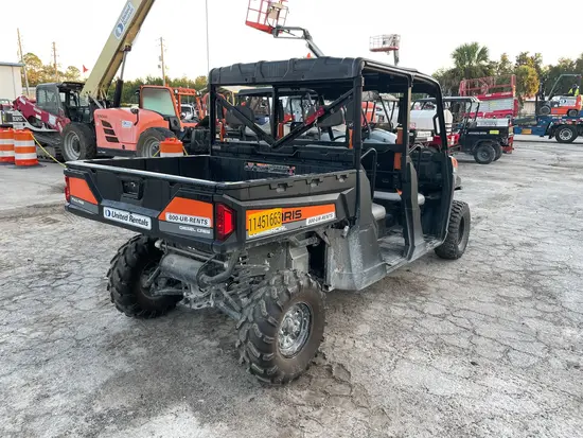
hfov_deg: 67.3
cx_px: 292
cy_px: 219
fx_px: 438
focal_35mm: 26
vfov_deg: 53.1
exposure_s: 1/121
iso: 80
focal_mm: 4.2
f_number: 1.6
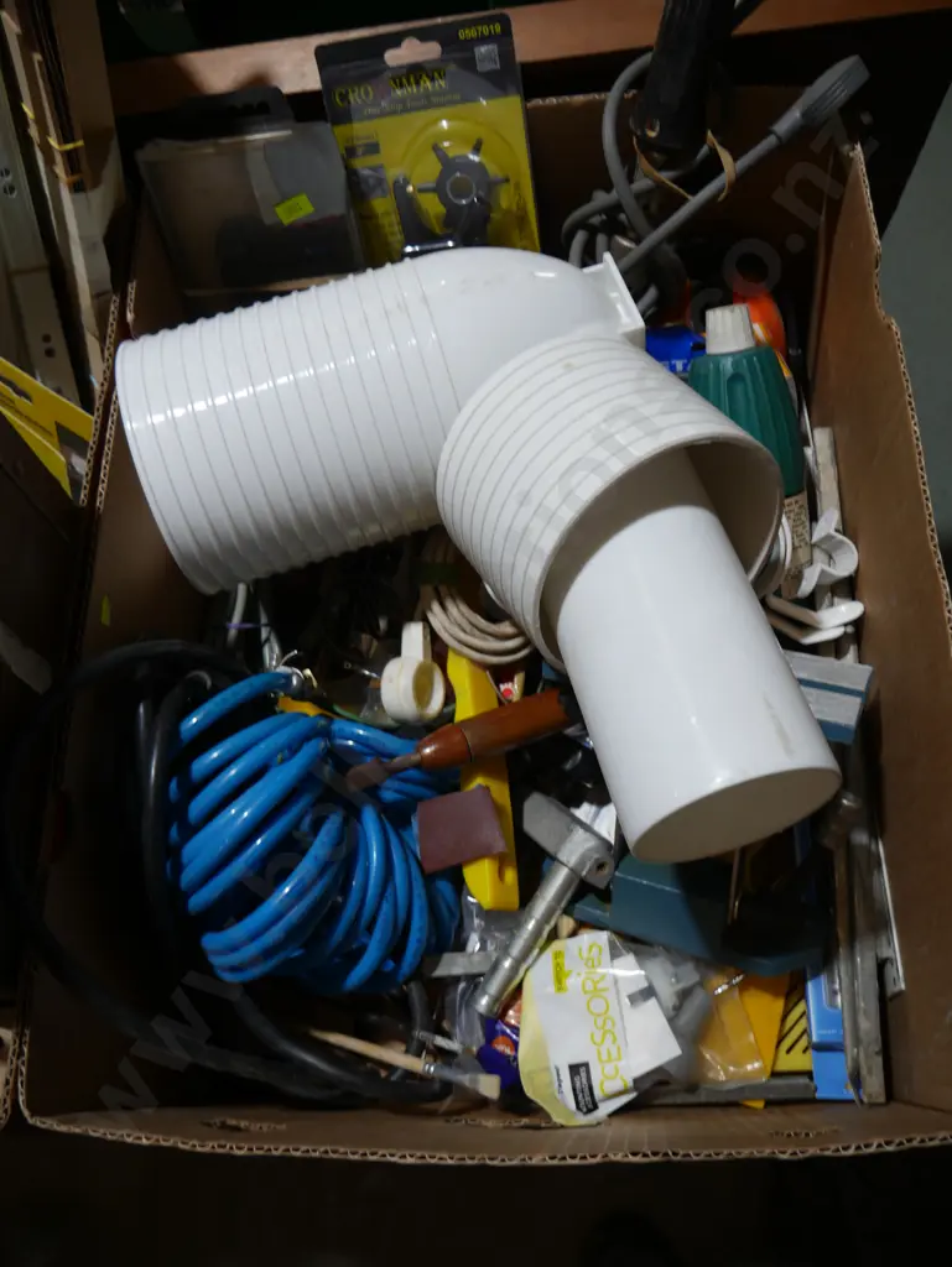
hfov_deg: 49.8
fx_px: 1026
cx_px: 476
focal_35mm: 28
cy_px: 634
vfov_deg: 63.4
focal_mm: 14
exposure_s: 1/125
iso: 200
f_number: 3.5
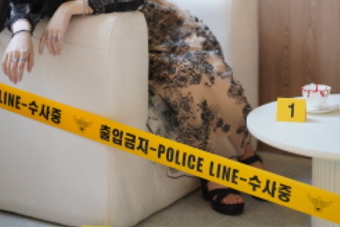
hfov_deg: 20.0
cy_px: -4
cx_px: 213
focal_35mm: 102
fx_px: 963
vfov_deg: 13.2
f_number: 1.2
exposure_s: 1/160
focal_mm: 50
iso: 100
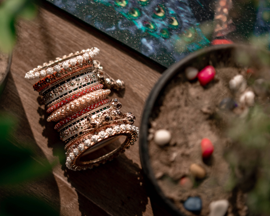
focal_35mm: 57
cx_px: 73
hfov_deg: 32.5
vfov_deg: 26.7
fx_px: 455
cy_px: 112
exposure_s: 1/4000
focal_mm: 35
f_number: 1.8
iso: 100
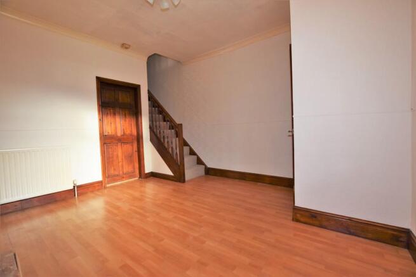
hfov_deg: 100.4
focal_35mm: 15
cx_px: 208
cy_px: 138
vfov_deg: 77.4
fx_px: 173
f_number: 5.6
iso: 800
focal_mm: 10
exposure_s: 1/125
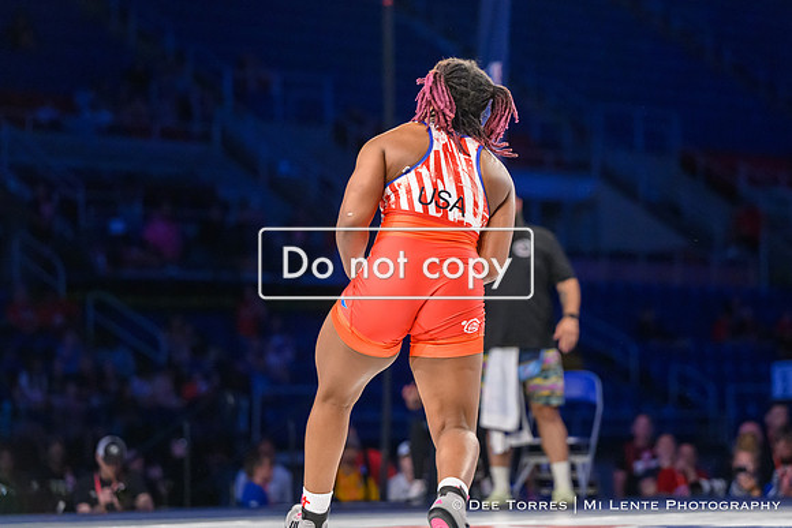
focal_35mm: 137
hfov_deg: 15.0
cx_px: 473
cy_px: 219
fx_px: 3005
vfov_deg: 10.0
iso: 5600
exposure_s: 1/800
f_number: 2.8
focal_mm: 110
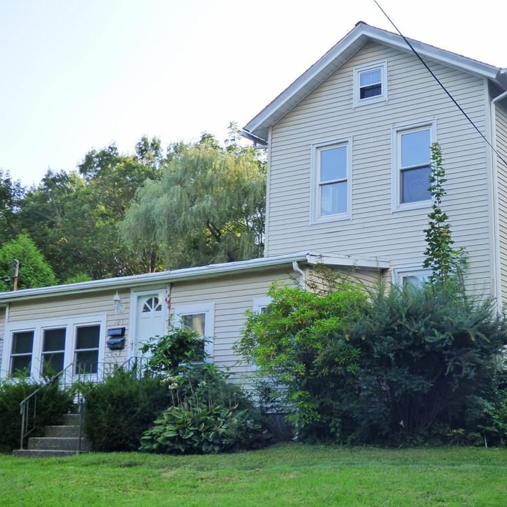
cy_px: 249
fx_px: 895
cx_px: 341
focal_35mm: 54
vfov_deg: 31.6
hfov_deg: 31.4
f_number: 3.7
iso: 200
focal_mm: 7.79
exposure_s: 1/320
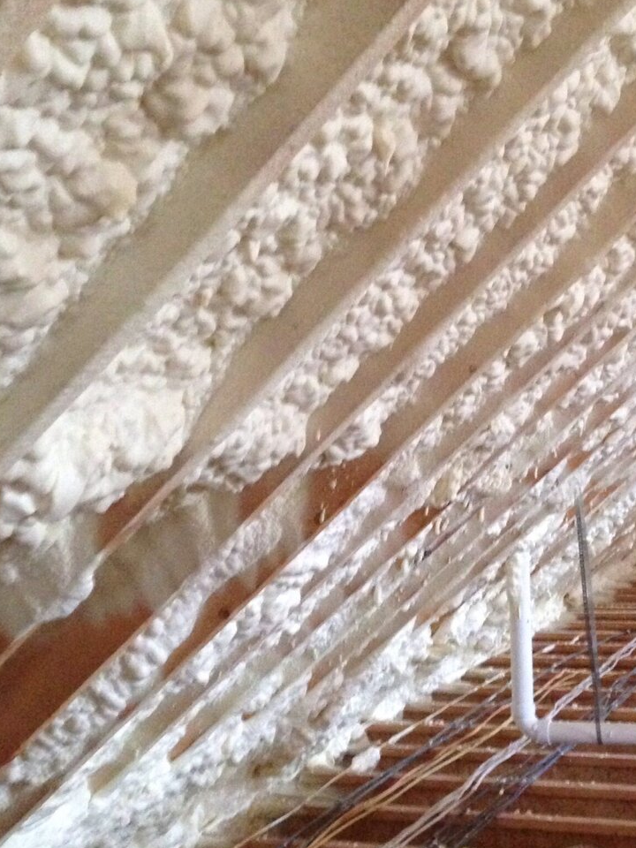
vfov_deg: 34.9
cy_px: 492
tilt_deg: -1.9
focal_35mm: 55
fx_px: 1347
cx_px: 499
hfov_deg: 26.1
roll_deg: +3.1
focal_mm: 4.12
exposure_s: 1/15
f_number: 2.4
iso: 640
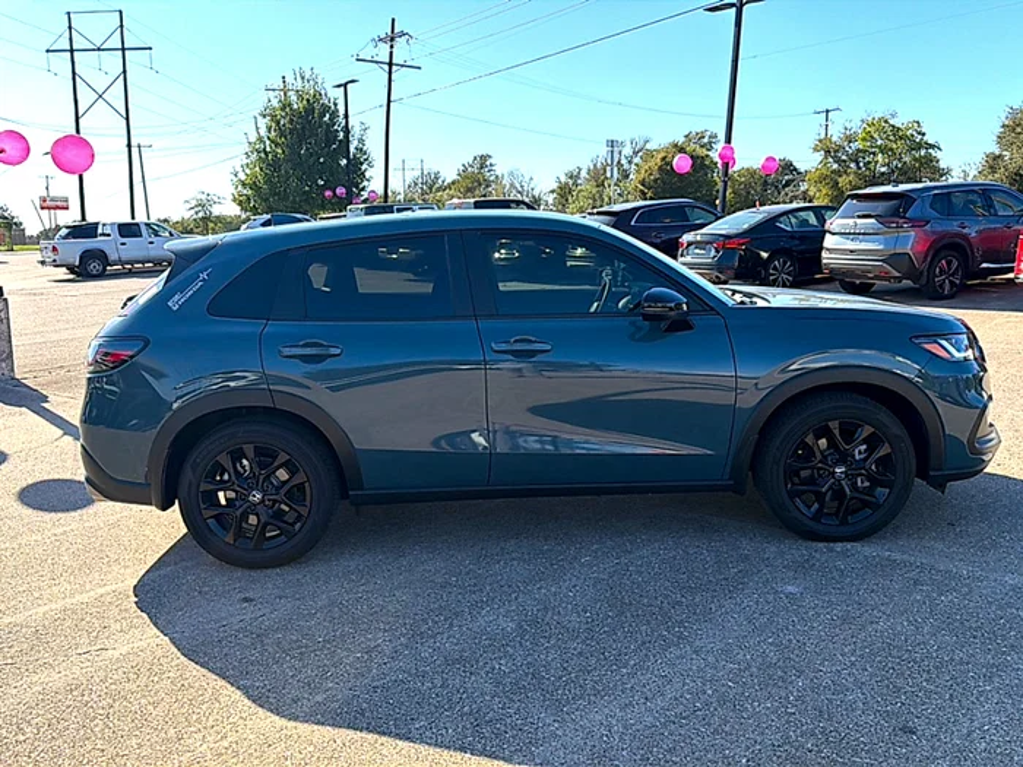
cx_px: 512
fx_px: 739
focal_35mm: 25
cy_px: 384
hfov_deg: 69.4
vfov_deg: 54.9
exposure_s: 1/3145
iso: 80
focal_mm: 6.76
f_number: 1.78
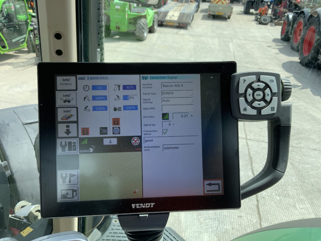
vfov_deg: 48.2
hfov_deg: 61.7
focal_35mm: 29
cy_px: 120
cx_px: 160
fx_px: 269
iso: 16
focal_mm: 3
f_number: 1.8
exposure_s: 1/719
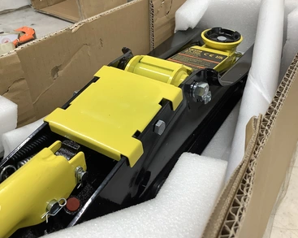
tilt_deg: -37.0
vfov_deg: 44.5
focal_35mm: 33
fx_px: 291
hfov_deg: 54.3
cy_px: 120
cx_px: 149
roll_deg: +3.5
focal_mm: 3.3
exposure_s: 1/120
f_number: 2.4
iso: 80
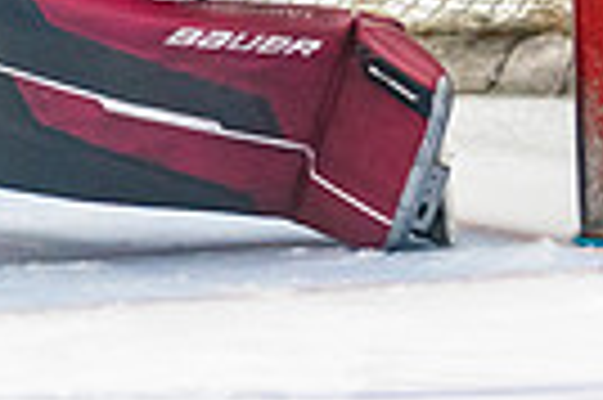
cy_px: -234
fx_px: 10891
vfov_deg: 2.1
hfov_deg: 3.2
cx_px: 295
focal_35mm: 651
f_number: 2.8
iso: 4000
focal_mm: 120
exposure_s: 1/640
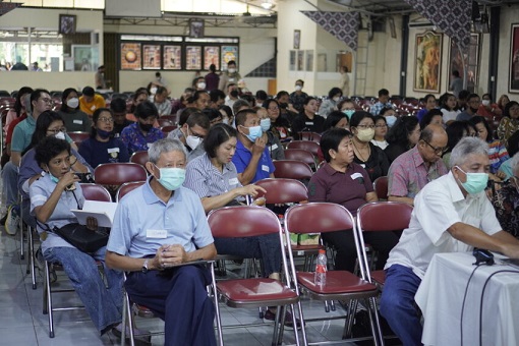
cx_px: 260
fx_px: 757
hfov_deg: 37.9
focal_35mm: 52
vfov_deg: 25.8
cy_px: 173
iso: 640
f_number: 1.8
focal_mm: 35
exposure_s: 1/100
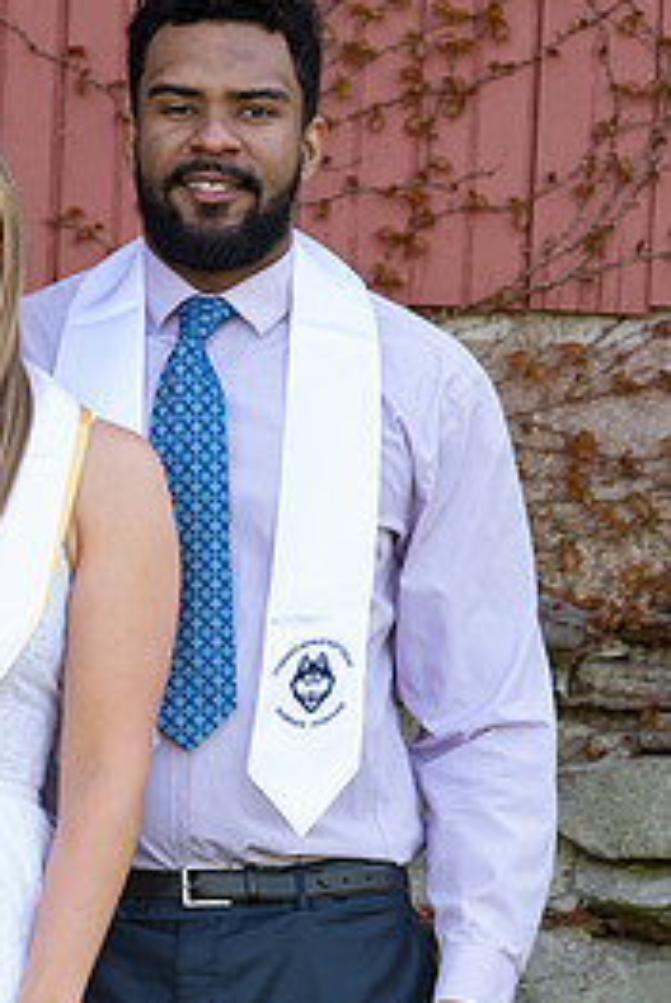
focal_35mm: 423
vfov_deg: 4.9
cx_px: 107
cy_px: 545
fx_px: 11794
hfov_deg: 3.3
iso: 200
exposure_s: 1/125
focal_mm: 165
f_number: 4.5
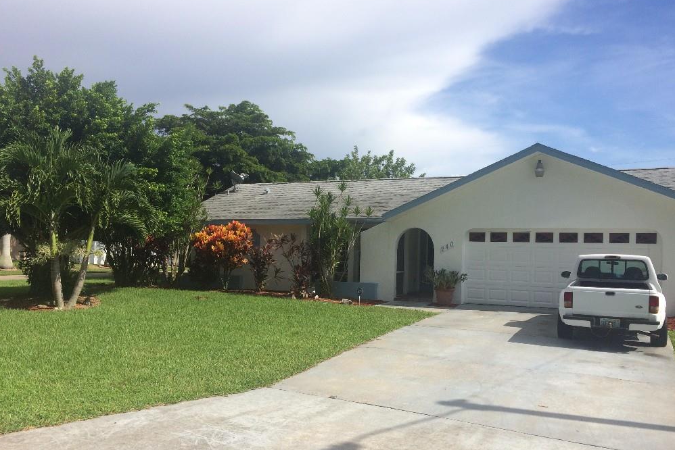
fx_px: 600
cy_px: 249
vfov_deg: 41.1
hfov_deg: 58.7
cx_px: 342
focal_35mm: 32
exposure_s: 1/3165
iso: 40
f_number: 2.2
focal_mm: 4.12
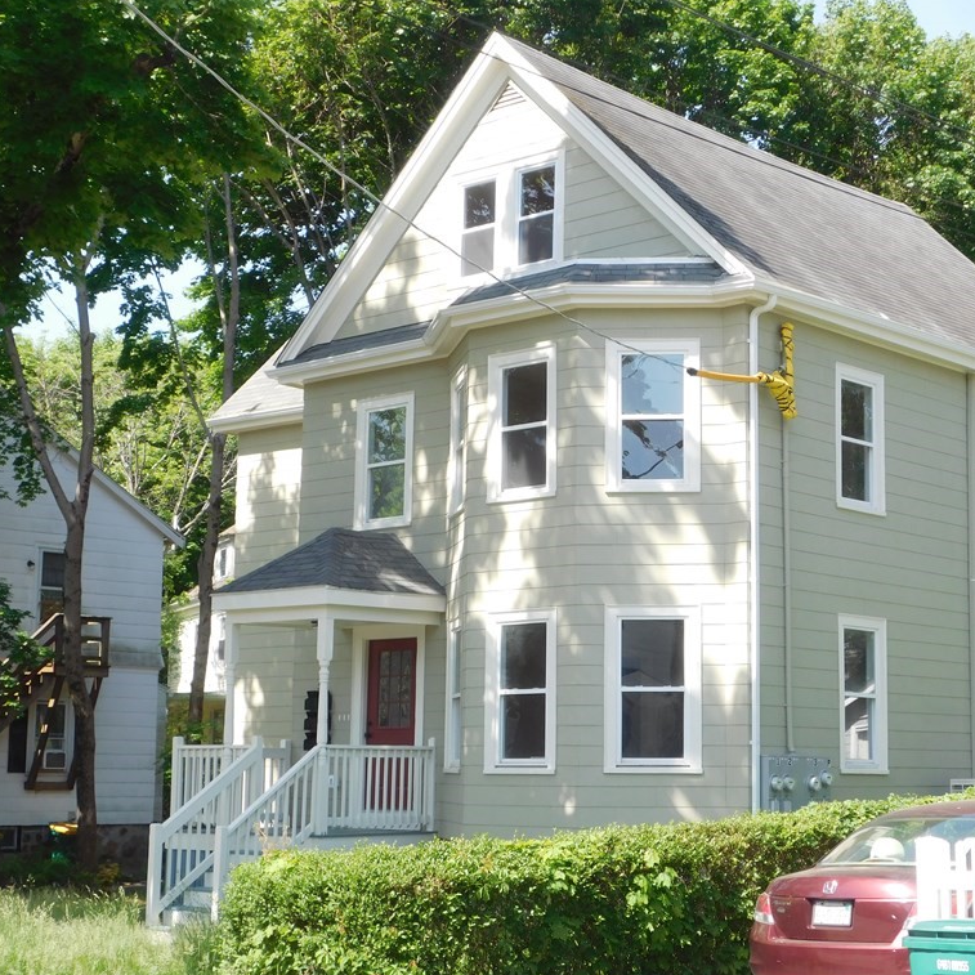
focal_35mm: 61
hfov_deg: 28.1
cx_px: 591
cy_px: 492
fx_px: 1944
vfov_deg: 28.2
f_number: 3.8
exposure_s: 1/320
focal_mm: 9
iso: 125
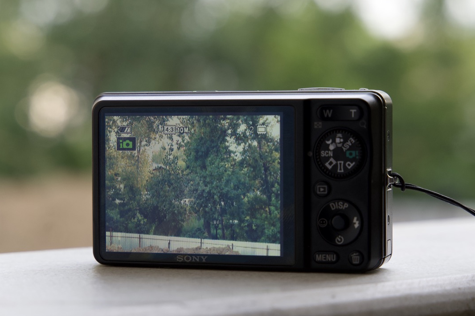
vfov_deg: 12.8
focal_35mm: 107
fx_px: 1411
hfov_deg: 19.1
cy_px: 157
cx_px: 240
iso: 1000
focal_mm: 70
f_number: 6.3
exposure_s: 1/200
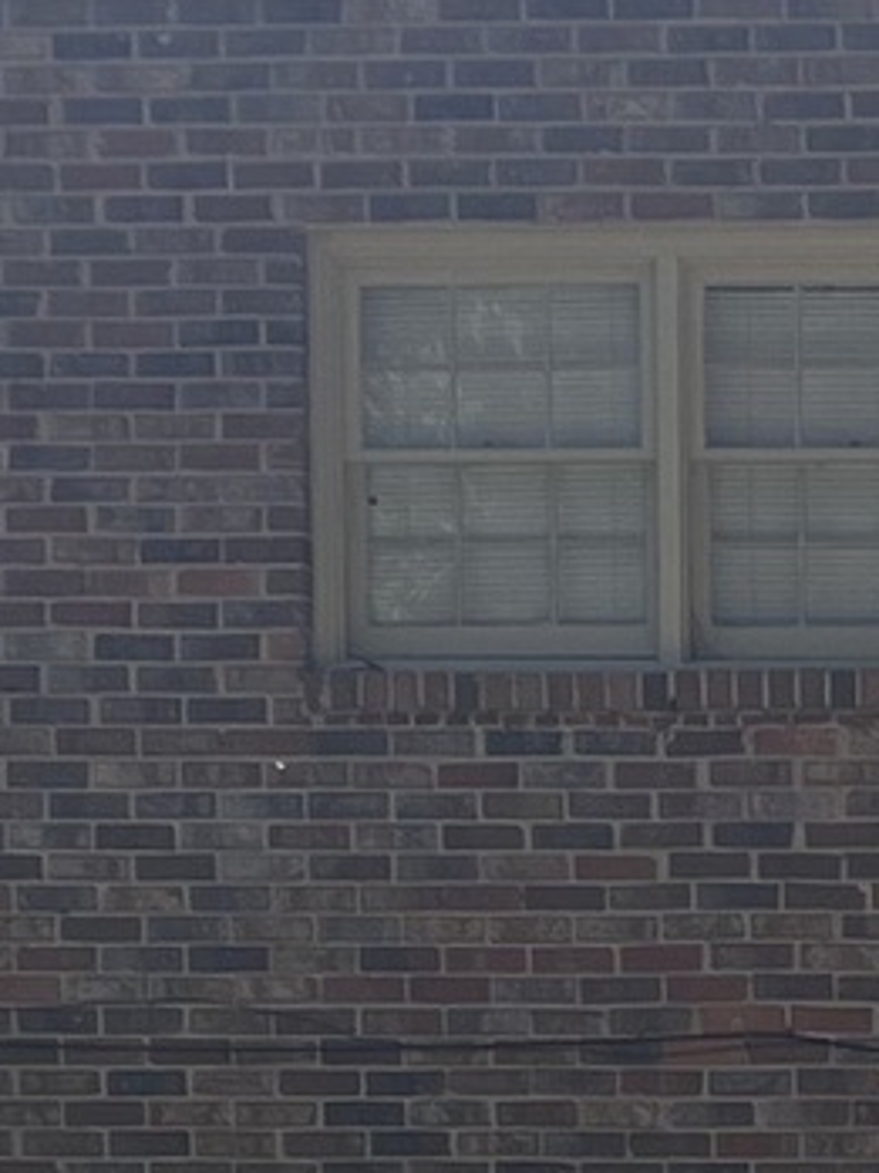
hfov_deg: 8.4
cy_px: 1584
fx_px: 5823
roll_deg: +0.4
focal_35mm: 172
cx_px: 1458
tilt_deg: -0.3
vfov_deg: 11.2
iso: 50
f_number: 1.5
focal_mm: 5.7
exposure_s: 1/2083
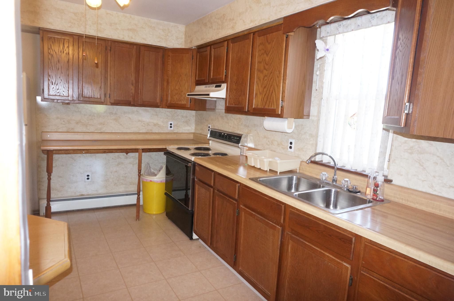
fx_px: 302
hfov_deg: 73.8
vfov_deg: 53.0
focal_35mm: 24
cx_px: 227
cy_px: 150
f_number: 7.1
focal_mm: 16
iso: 1600
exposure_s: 1/60
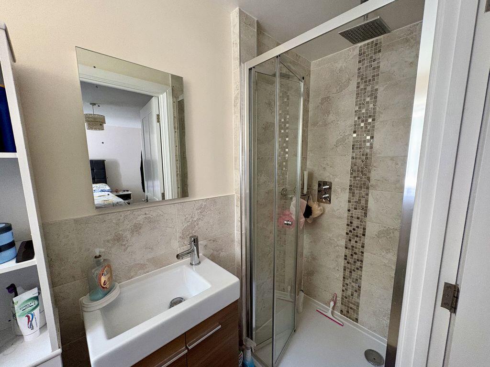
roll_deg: +0.3
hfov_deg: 102.1
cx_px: 245
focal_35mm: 14
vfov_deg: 85.7
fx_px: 198
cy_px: 184
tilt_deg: -8.2
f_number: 2.2
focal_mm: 2.22
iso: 500
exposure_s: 1/60
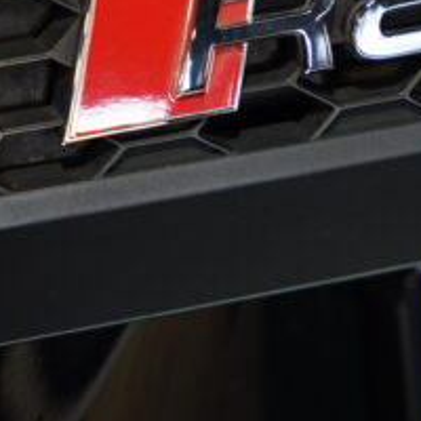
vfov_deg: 7.6
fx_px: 3137
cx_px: 347
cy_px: -29
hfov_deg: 7.7
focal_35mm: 228
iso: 800
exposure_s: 1/80
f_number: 3.2
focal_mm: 70
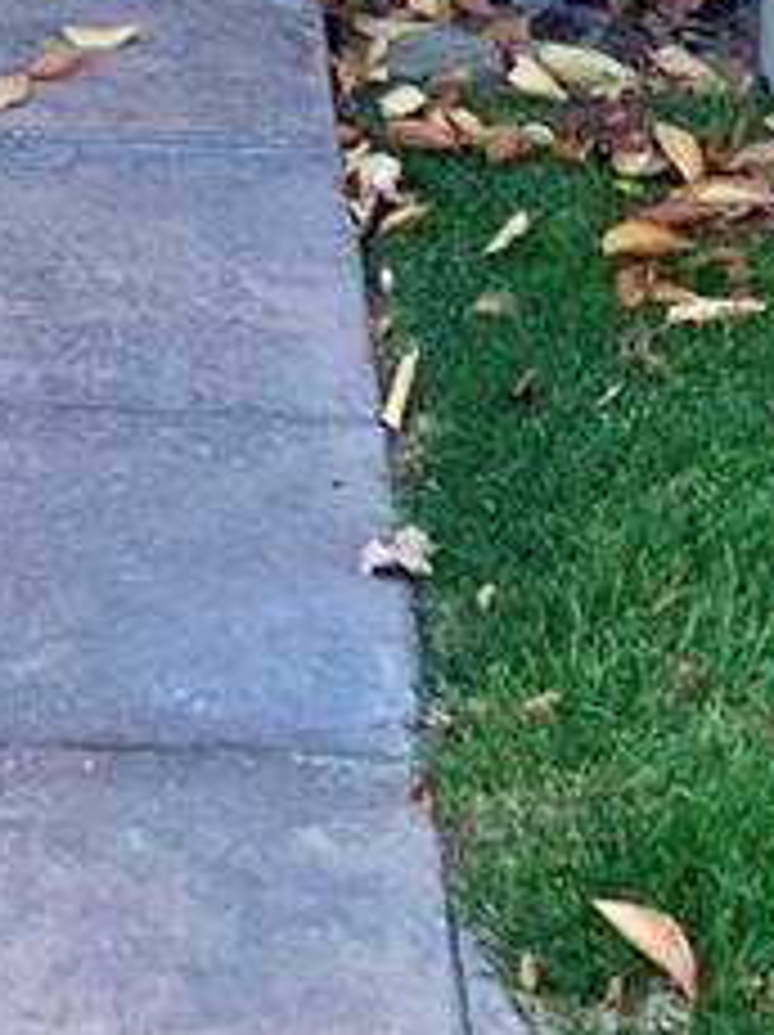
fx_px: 4869
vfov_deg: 10.0
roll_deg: -0.3
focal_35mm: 163
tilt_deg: -1.6
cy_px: -1760
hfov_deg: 9.0
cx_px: -117
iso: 25
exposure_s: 1/856
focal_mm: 4.25
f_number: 1.8
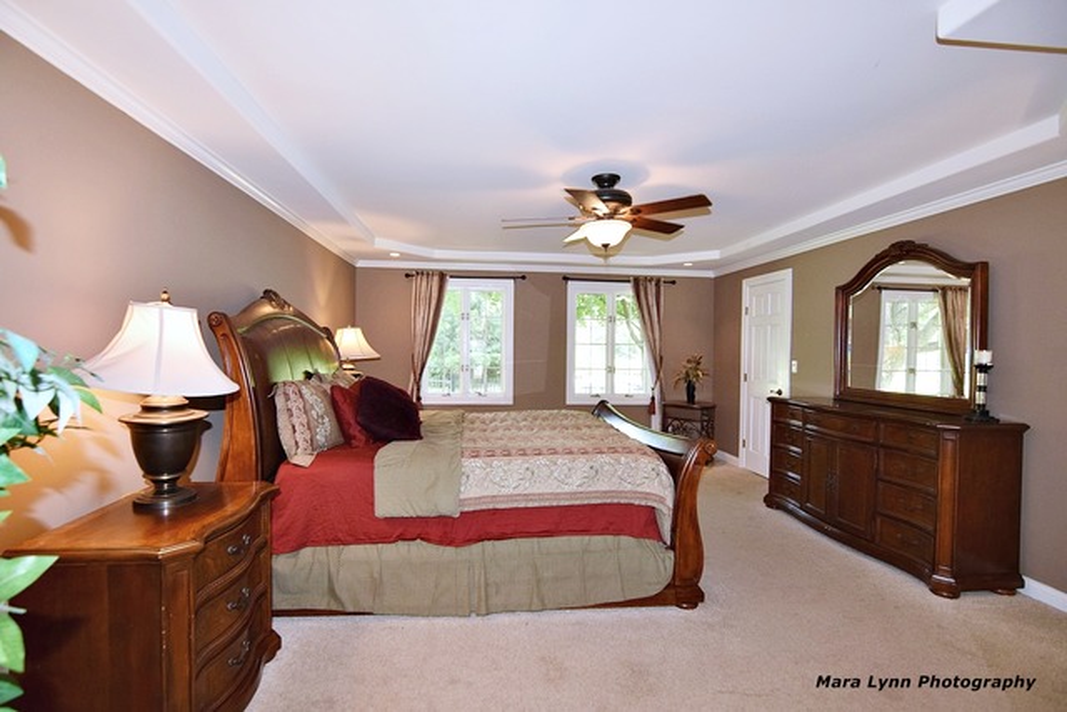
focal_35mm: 16
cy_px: 356
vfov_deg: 72.1
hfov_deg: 95.0
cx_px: 534
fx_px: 489
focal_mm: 11
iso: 800
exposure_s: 1/80
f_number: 4.5
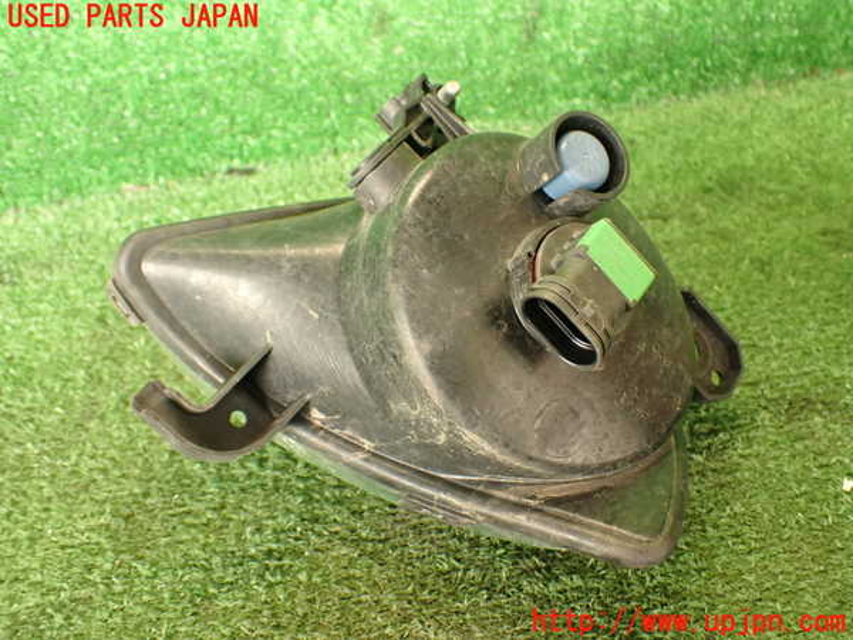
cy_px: 320
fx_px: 887
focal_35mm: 36
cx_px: 426
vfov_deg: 39.7
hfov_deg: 51.4
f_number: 2.5
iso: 400
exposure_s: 1/40
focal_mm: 6.37
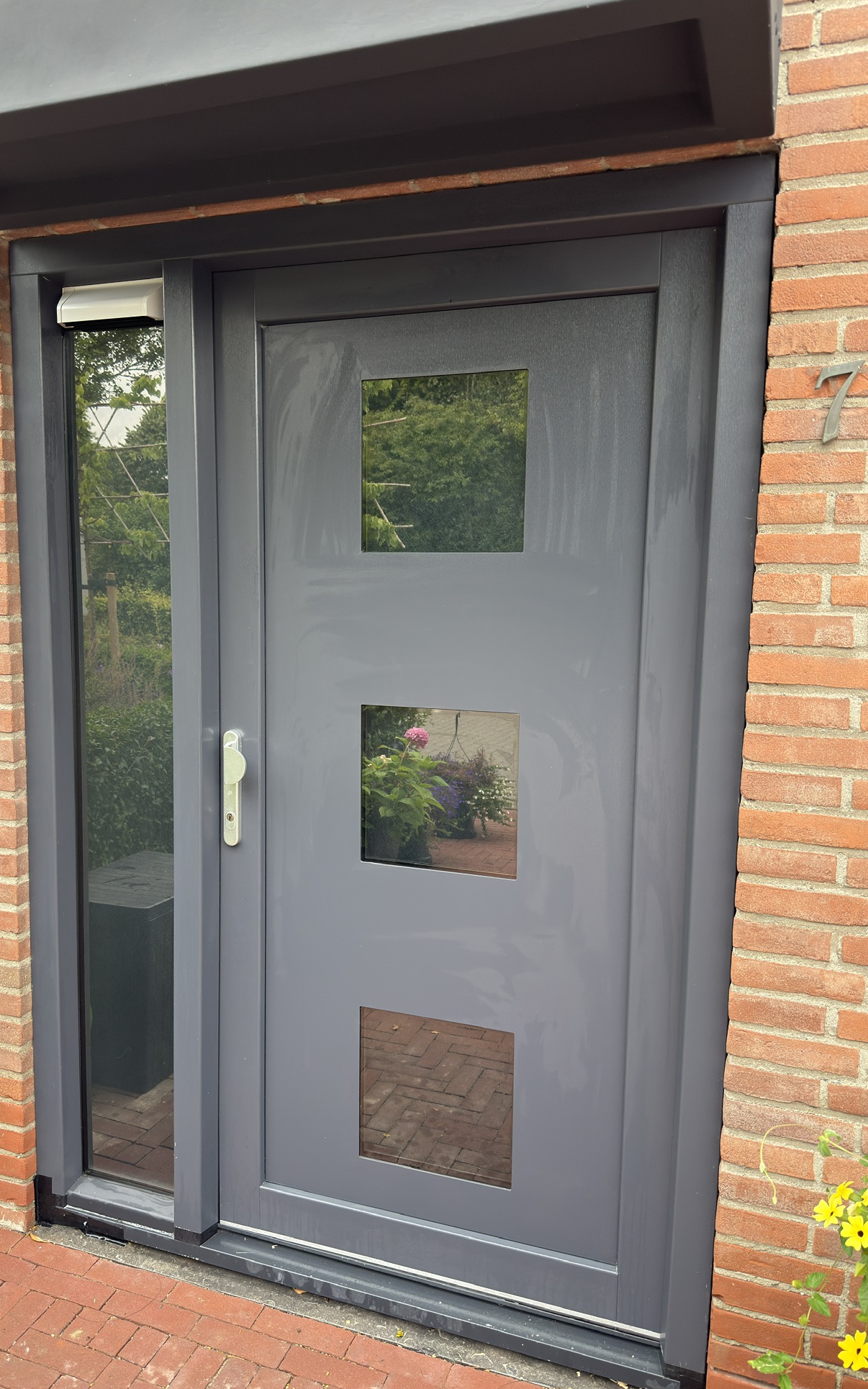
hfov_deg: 45.9
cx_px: 384
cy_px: 691
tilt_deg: -6.2
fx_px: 1022
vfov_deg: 68.4
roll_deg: -0.6
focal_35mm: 27
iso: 125
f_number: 1.78
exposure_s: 1/226
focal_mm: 6.76
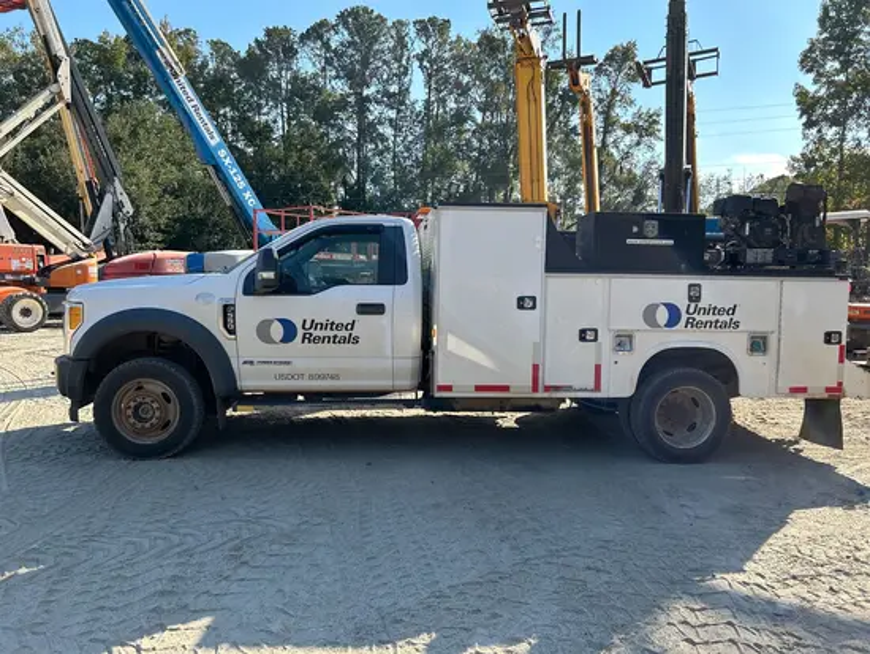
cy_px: 327
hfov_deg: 67.3
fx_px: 654
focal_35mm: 26
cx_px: 435
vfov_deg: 53.1
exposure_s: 1/1468
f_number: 1.5
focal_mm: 5.7
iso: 50
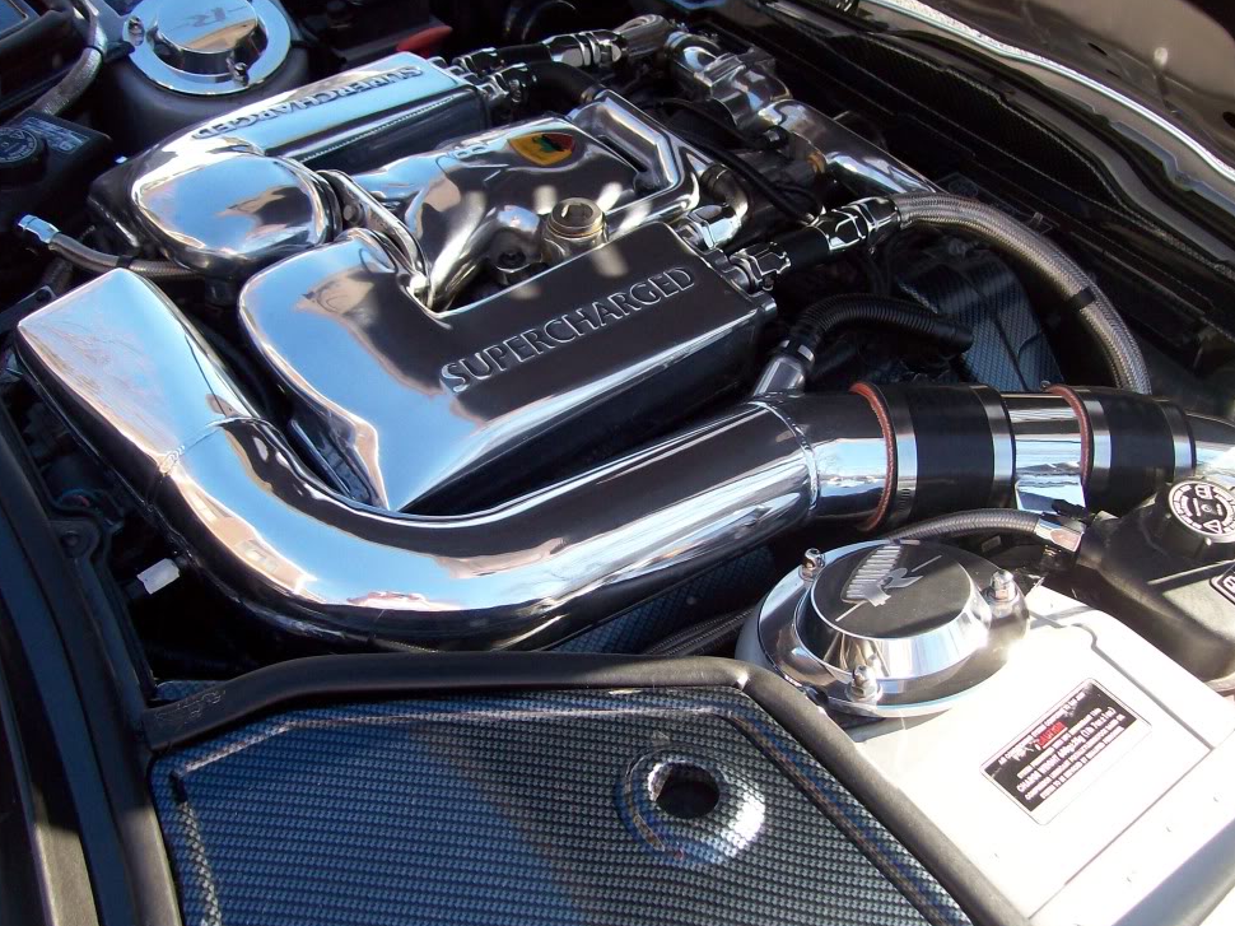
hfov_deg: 49.0
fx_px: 1355
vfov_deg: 37.7
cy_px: 476
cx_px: 633
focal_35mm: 38
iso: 80
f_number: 2.7
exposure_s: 1/325
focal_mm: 6
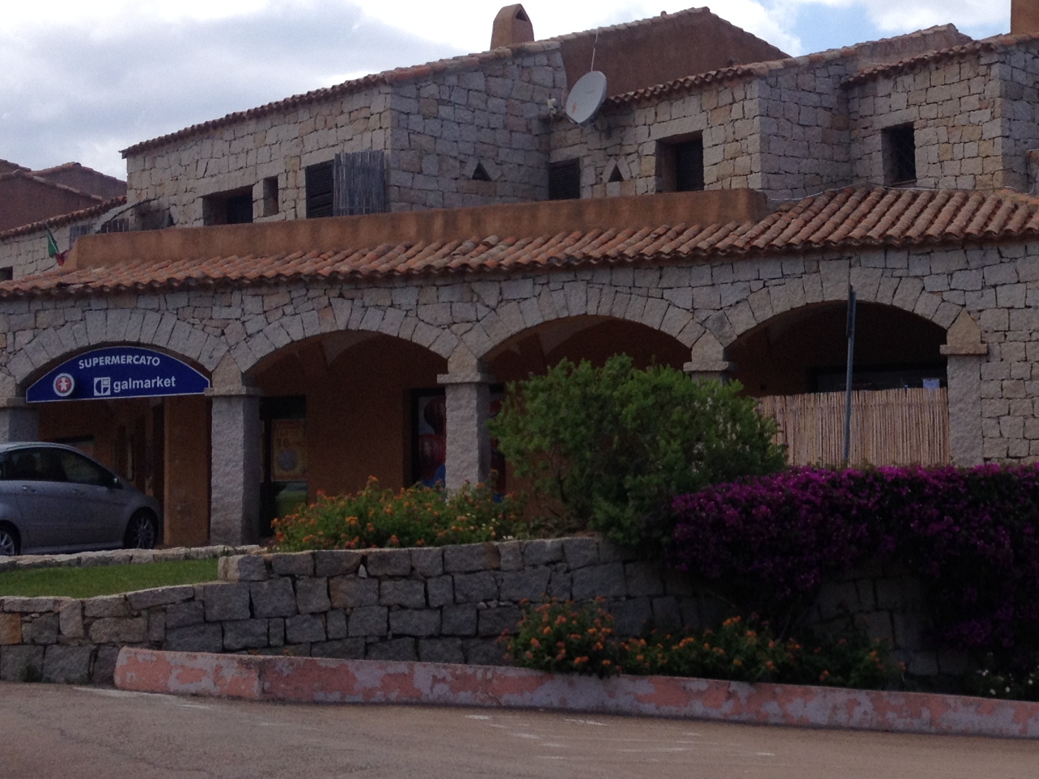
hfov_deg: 26.3
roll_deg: +2.6
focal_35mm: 72
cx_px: 890
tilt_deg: +2.6
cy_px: 296
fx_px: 2161
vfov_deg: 20.4
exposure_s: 1/1284
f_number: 2.4
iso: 50
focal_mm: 4.28
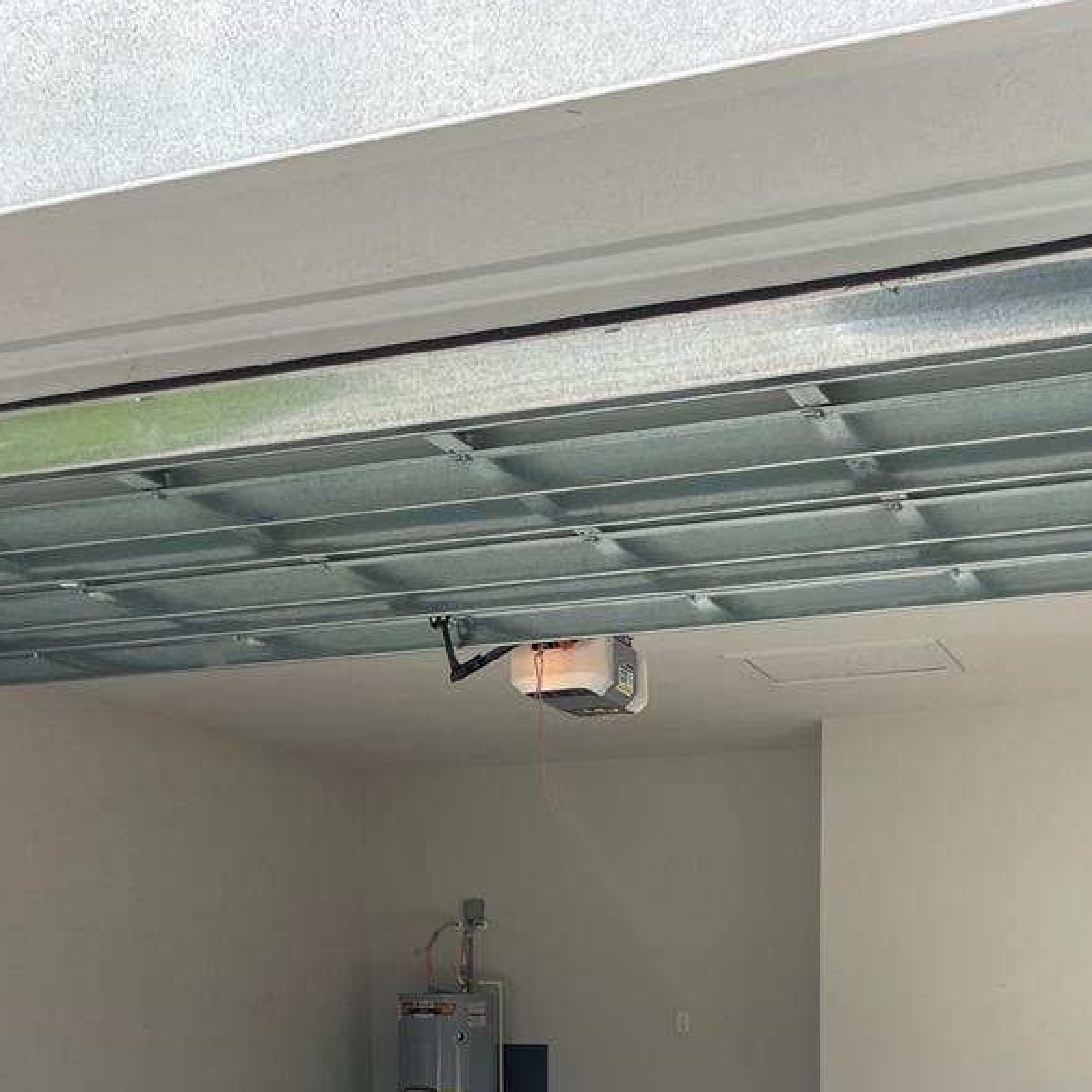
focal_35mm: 47
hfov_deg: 35.7
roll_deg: +0.6
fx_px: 1677
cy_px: 1021
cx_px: 727
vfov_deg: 33.7
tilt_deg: -0.7
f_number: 1.6
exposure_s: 1/1852
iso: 32
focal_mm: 5.1
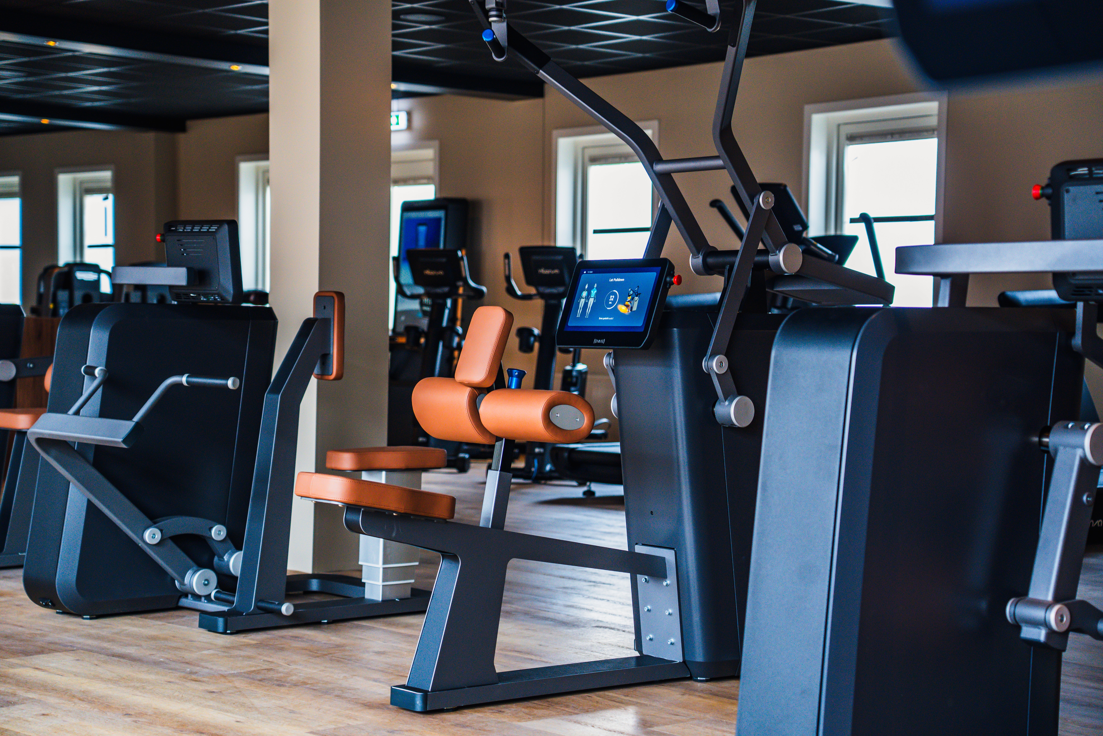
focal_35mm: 68
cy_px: 368
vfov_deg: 20.0
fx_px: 2083
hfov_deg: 29.7
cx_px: 552
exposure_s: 1/160
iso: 1250
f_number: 4
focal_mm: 68
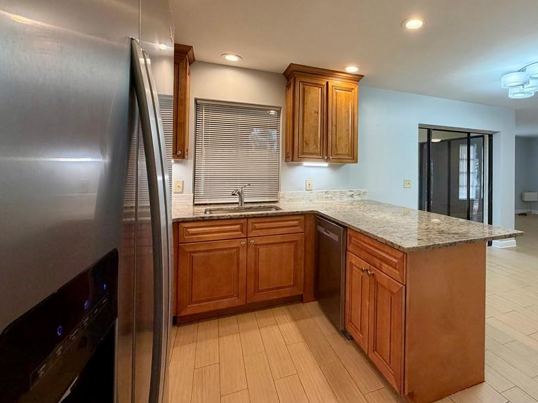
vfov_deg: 71.0
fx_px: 280
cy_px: 165
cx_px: 338
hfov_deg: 86.0
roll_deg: -0.5
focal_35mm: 18
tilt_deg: +0.7
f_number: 2.2
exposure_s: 1/120
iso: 250
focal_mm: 2.22
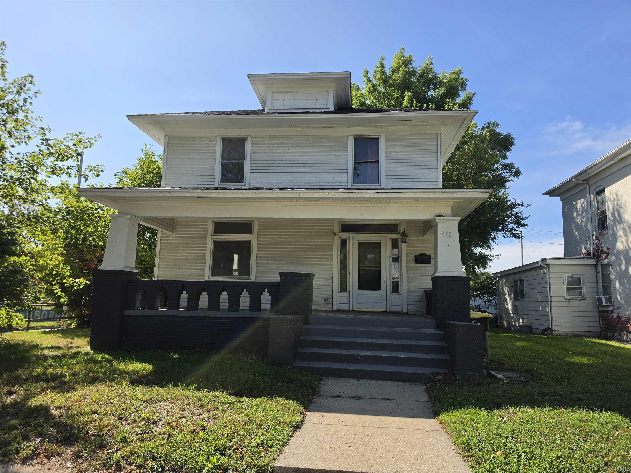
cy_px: 236
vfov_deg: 58.9
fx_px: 419
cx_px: 316
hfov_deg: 73.9
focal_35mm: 23
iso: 64
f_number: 1.4
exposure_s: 1/5445
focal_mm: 6.5
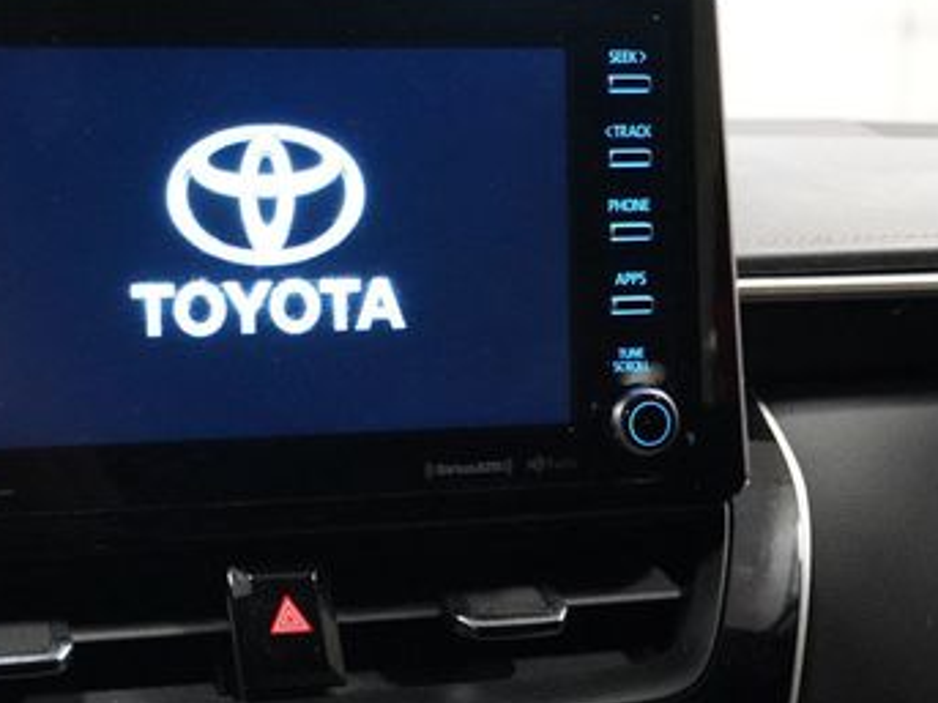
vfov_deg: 23.6
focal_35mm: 62
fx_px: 1677
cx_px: 183
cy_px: 416
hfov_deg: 30.5
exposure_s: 1/50
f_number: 4
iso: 6400
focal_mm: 23
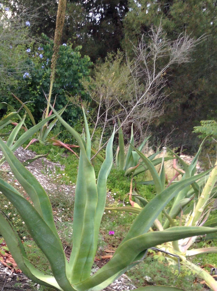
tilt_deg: -17.3
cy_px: 214
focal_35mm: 51
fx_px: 427
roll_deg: -6.7
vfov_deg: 36.7
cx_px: 98
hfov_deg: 28.5
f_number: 2.4
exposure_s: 1/24
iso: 40
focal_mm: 3.3
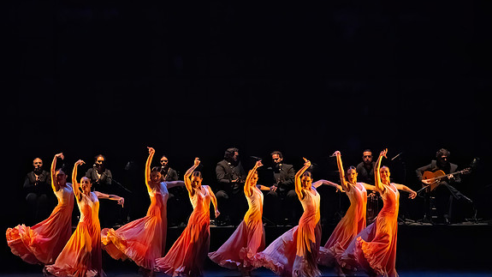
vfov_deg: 6.5
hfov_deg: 11.5
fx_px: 2452
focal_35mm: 188
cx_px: 233
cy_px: 152
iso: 20000
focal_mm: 169
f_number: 5.6
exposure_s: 1/400
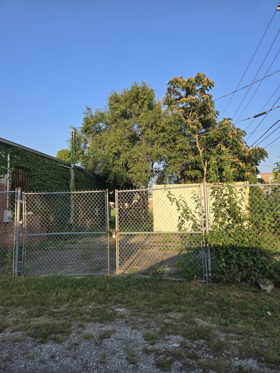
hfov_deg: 58.9
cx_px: 140
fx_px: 248
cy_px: 186
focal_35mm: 23
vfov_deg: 73.9
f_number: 1.8
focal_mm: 5.4
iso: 25
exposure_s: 1/761
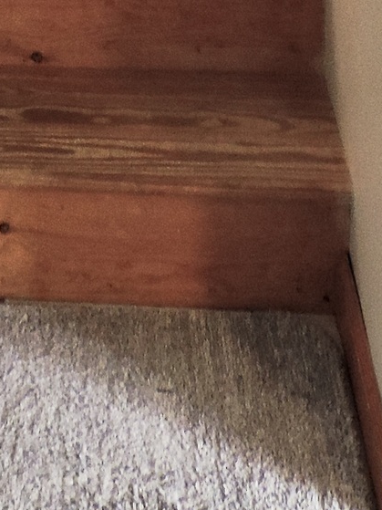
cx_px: -64
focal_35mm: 99
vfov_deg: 15.8
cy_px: -499
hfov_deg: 14.5
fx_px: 1457
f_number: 3
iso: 400
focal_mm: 4.3
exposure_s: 1/20
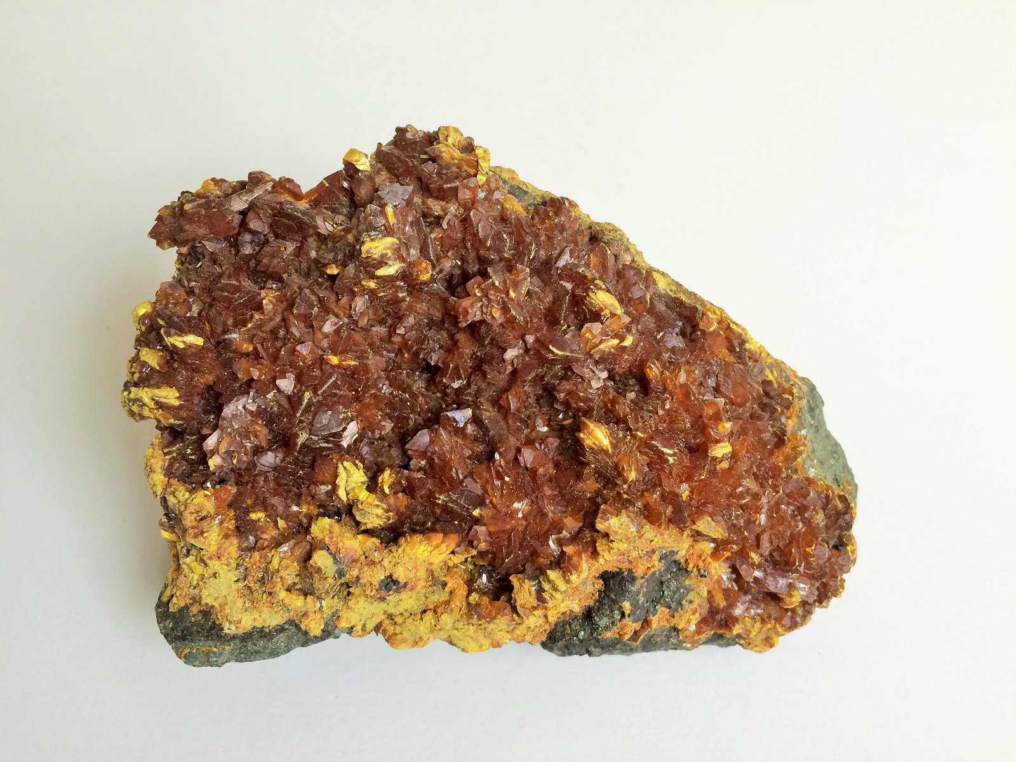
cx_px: 508
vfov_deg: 48.2
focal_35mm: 29
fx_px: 851
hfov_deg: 61.7
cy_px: 381
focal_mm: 4.15
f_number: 2.2
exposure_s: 1/33
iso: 40
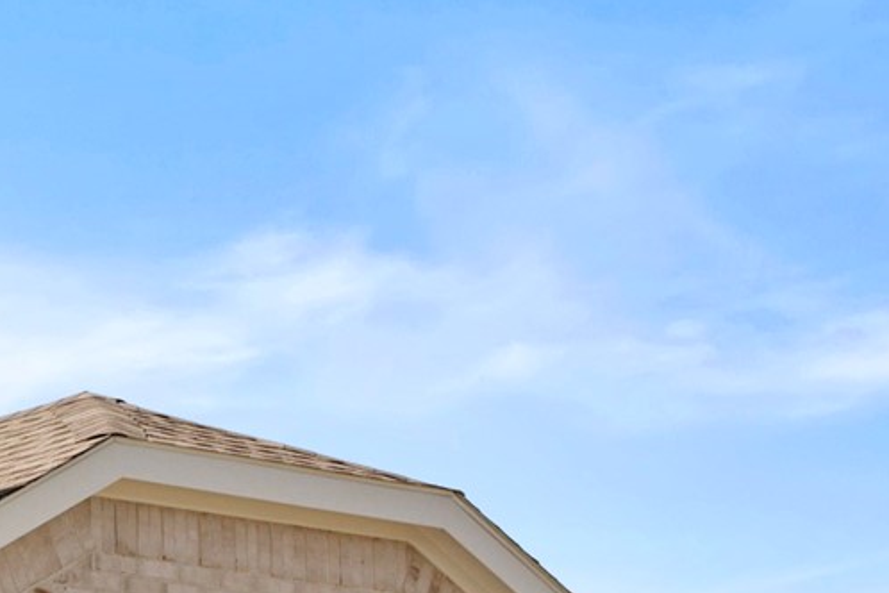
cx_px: -926
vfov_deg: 10.6
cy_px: 889
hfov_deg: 13.8
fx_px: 3066
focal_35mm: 124
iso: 100
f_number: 7.1
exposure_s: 1/60
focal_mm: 28.5
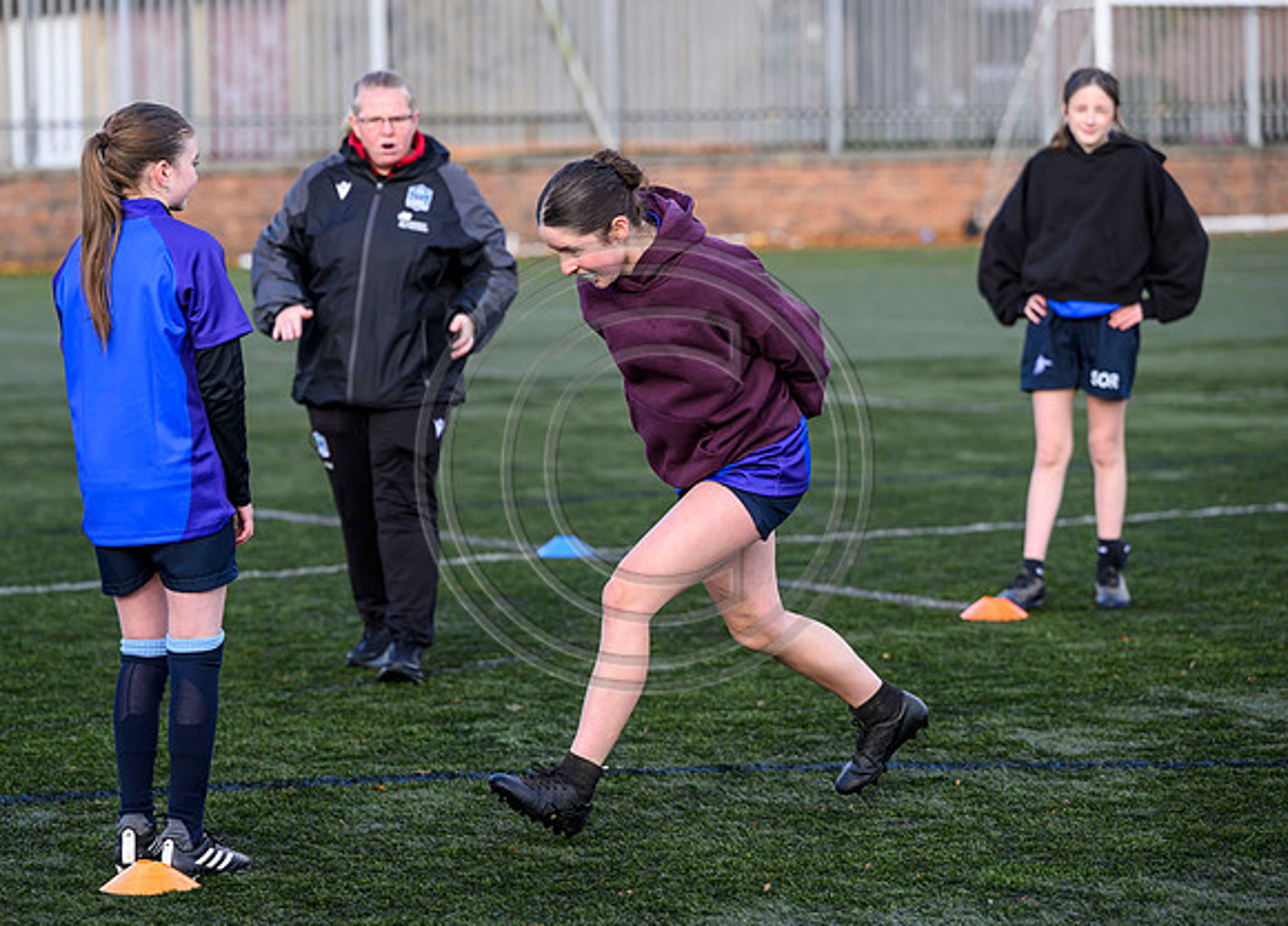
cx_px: 615
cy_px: 452
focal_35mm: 135
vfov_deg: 10.7
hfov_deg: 14.9
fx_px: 4936
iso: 500
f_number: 3.5
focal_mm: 125
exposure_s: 1/1000
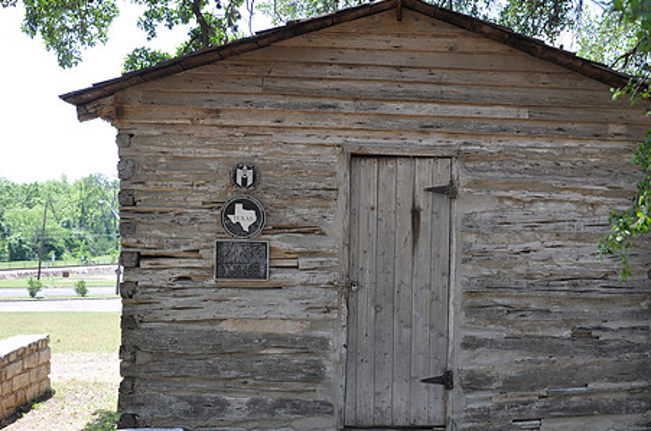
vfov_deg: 25.0
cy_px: 226
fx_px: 975
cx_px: 396
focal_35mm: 54
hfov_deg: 36.8
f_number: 5.6
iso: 220
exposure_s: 1/125
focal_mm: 28
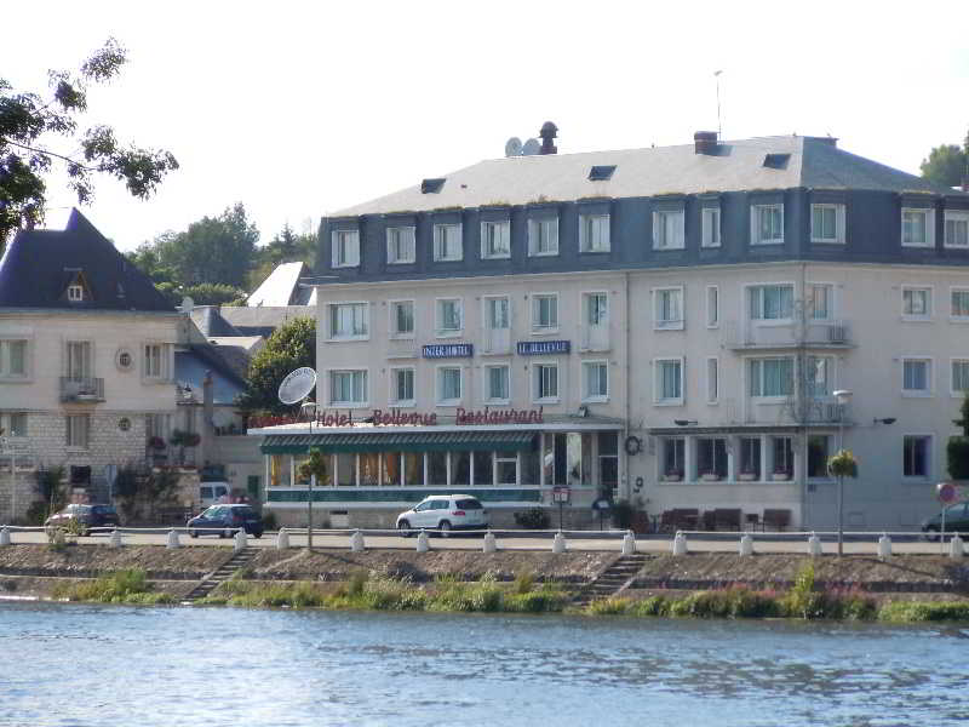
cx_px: 484
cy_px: 364
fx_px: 5487
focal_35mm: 196
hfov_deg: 10.1
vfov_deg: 7.6
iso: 100
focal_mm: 35
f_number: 5.6
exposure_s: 1/250
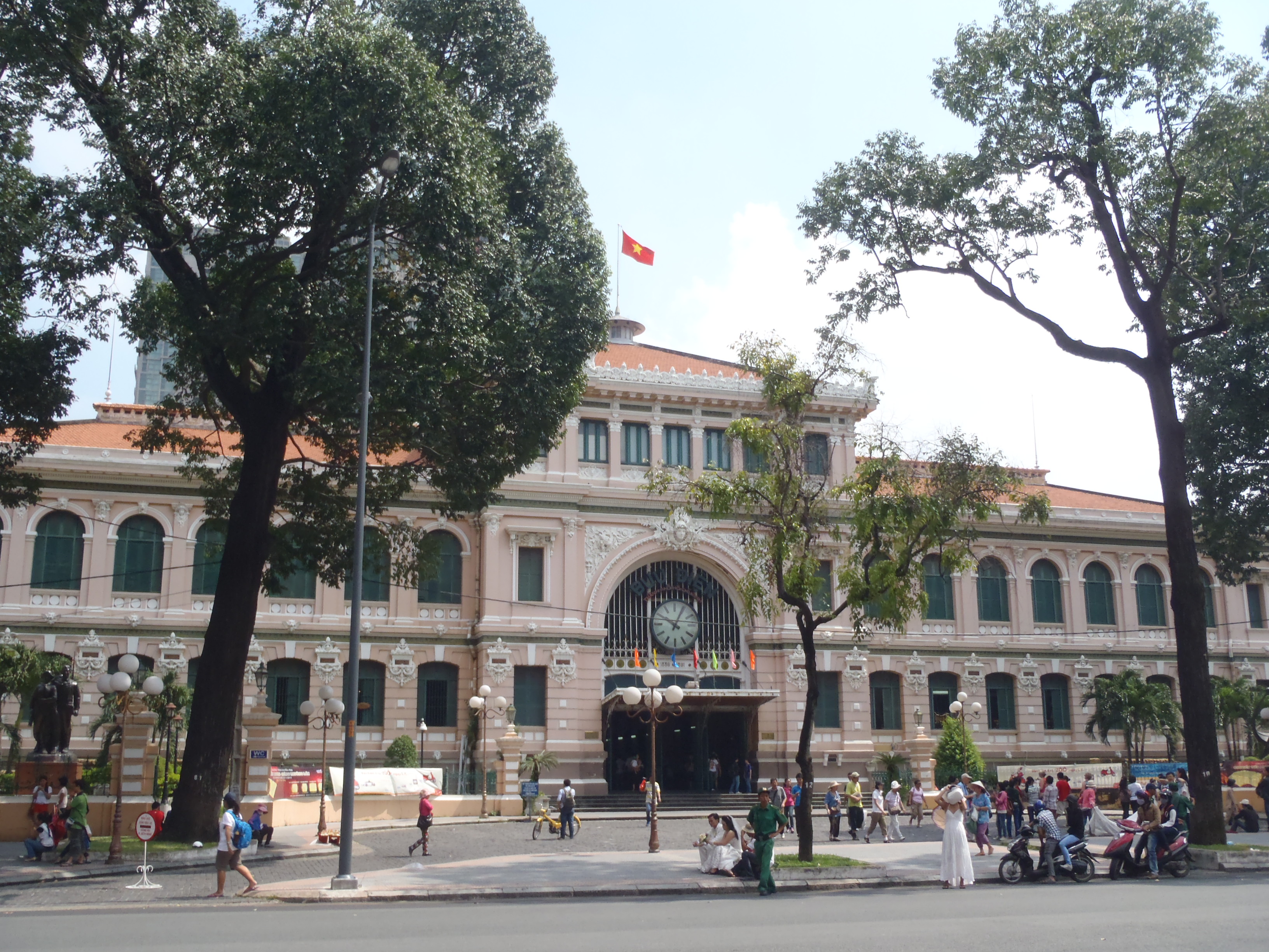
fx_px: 1320
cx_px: 634
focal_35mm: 36
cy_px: 476
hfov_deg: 51.4
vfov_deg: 39.7
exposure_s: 1/80
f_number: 13
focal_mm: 6.45
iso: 160
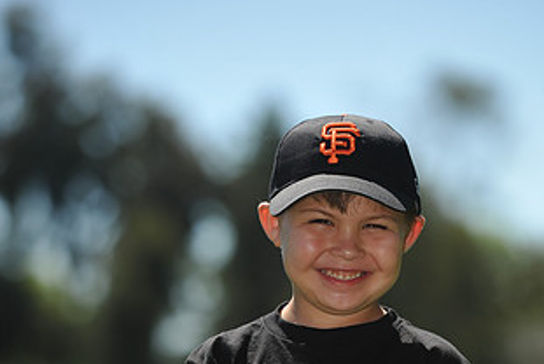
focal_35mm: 270
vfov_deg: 5.1
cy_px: 418
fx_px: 4084
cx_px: 296
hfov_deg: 7.6
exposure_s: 1/2000
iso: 200
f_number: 4
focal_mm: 145
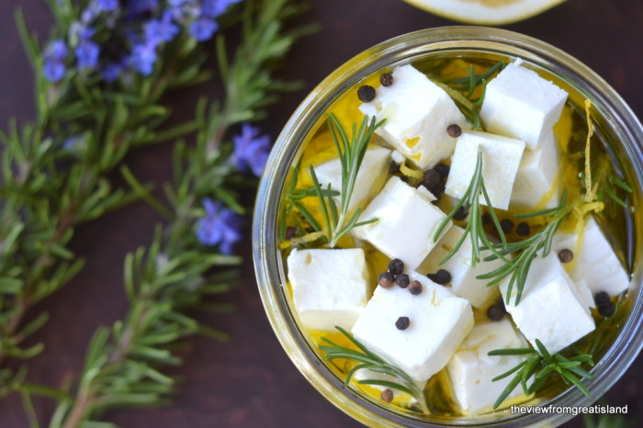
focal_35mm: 75
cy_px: 214
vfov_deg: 18.2
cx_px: 322
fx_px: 1339
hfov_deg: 27.0
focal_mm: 50
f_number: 2.8
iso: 400
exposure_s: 1/500
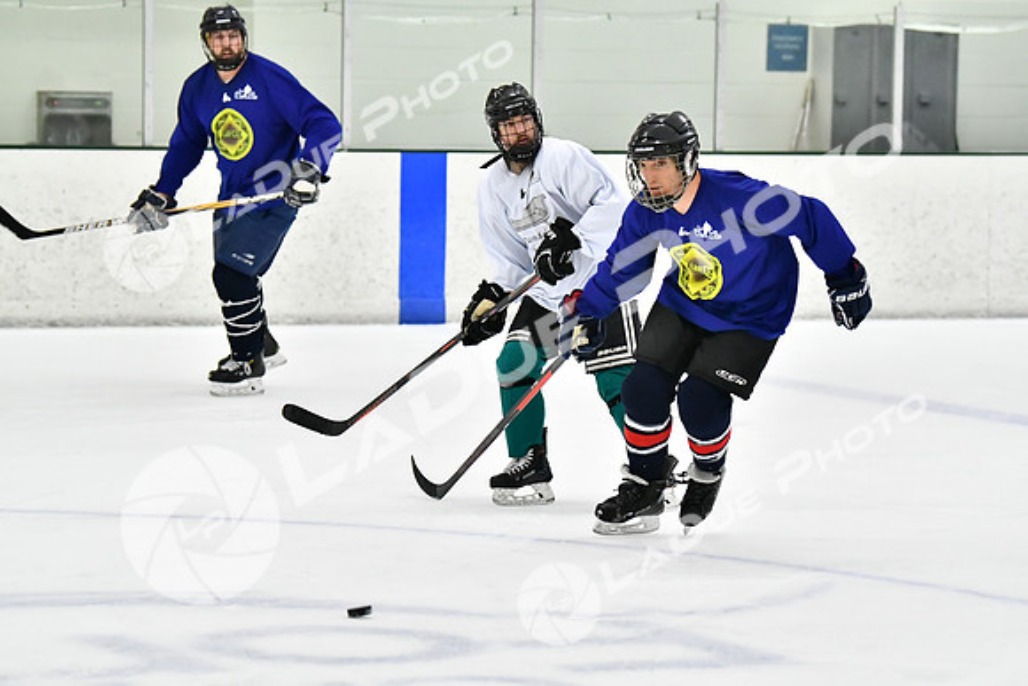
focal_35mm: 180
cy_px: 343
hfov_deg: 11.4
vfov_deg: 7.6
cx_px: 514
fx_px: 5141
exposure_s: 1/1600
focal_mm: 120
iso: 6400
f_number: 2.8
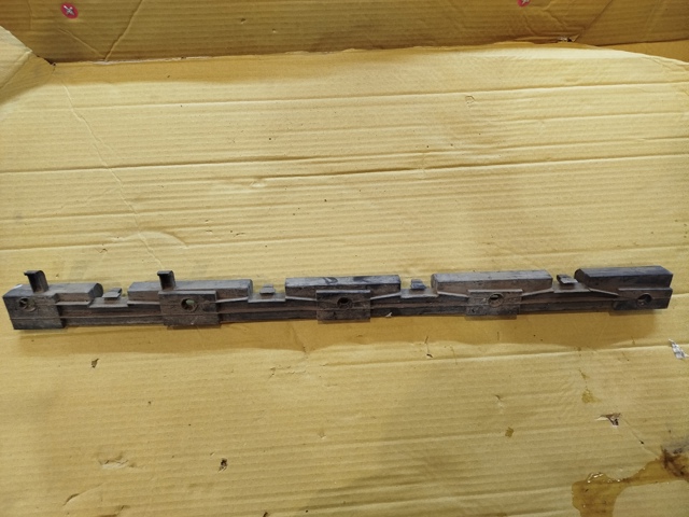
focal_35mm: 24
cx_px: 344
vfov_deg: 56.8
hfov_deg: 71.6
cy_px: 258
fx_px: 478
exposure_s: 1/33
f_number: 1.7
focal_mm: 5.31
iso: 400
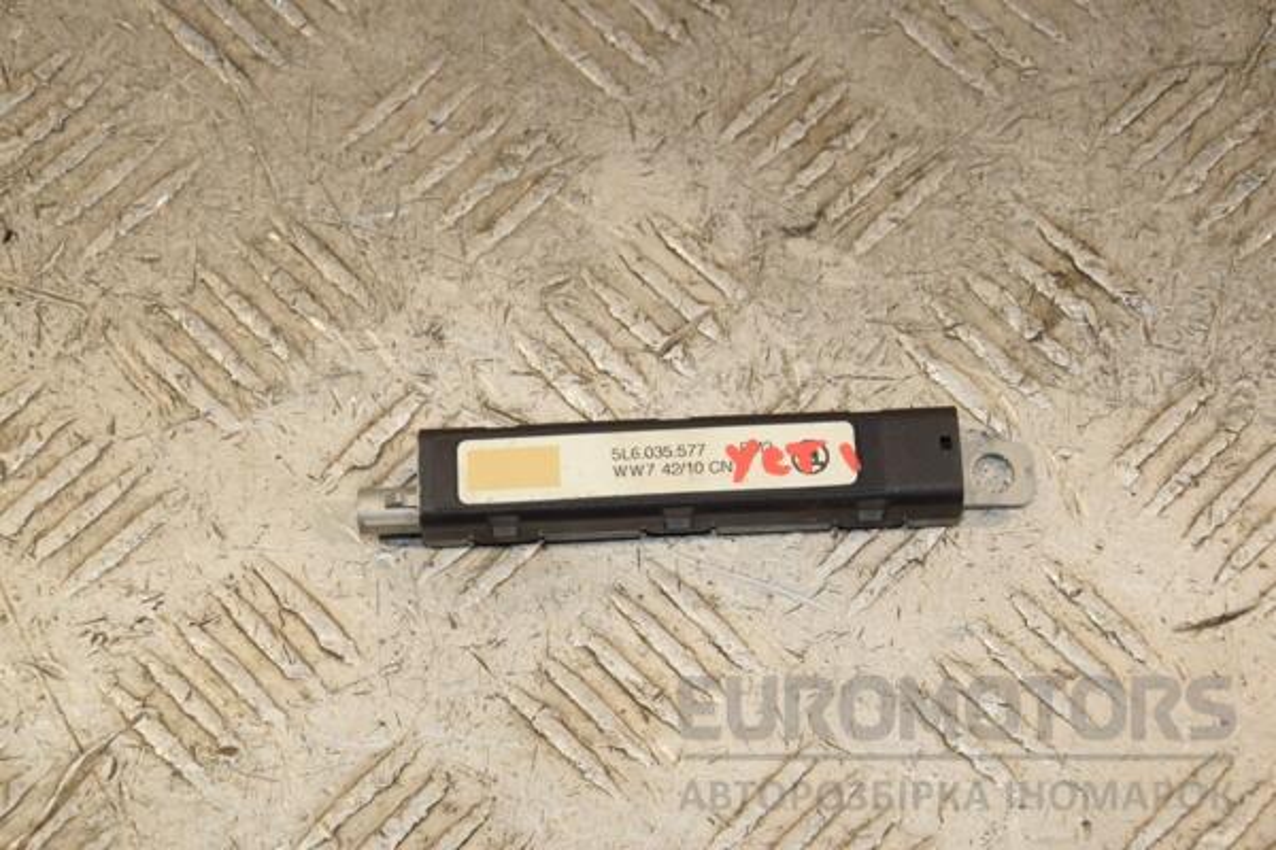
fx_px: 3509
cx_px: 638
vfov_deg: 13.8
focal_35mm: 99
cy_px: 425
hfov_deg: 20.6
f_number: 8
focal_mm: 66
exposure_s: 1/200
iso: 800
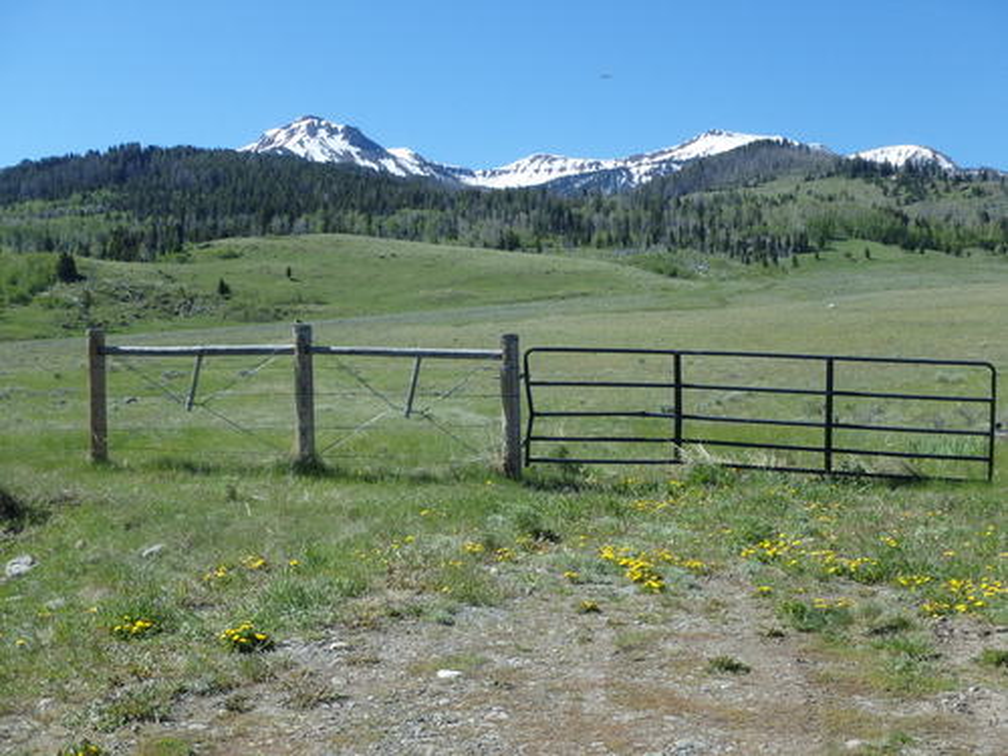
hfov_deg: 41.2
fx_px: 1339
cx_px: 504
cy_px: 378
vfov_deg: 31.5
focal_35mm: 46
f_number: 4.9
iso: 125
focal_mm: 8.3
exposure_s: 1/500
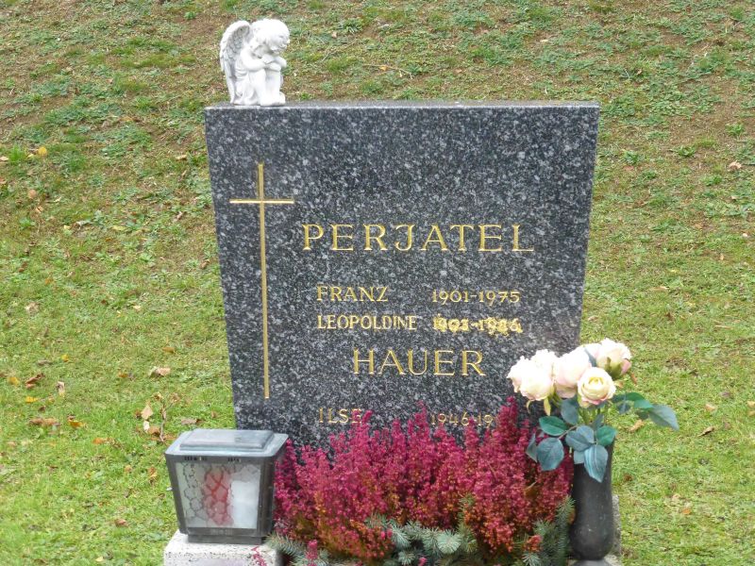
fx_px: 1527
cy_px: 283
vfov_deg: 21.0
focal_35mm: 70
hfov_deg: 27.8
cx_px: 378
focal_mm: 12.5
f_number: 5
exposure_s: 1/200
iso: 800
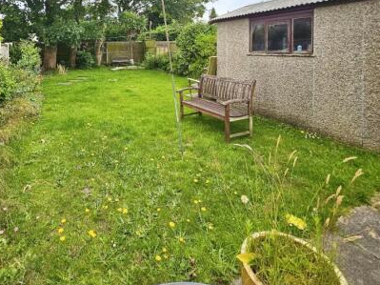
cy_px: 81
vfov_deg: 65.5
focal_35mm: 19
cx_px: 145
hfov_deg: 83.2
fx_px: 209
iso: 32
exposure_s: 1/340
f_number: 2.2
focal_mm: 1.7
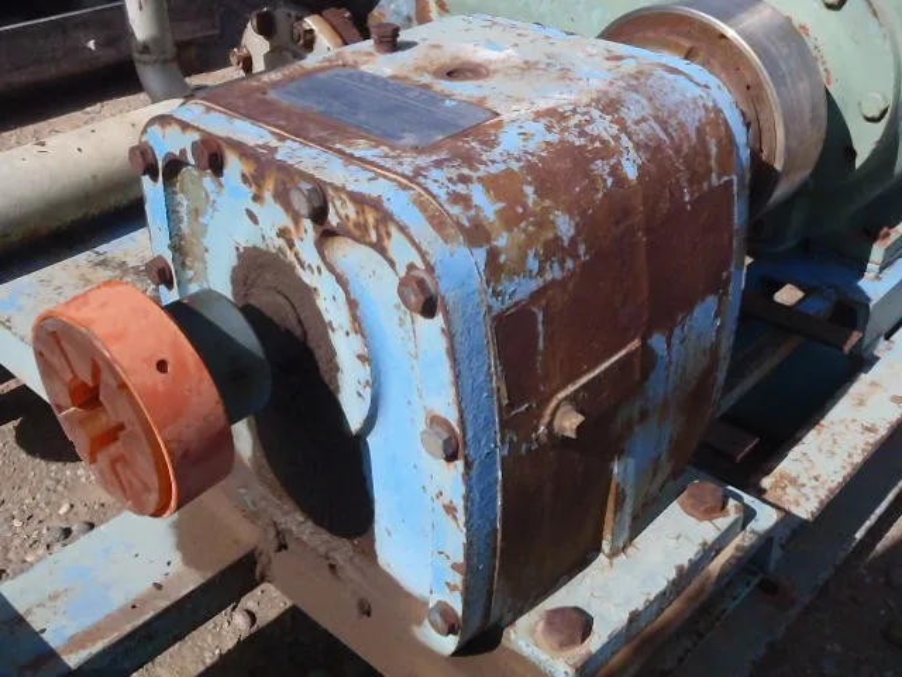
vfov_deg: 37.7
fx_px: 990
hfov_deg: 49.0
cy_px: 338
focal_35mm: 38
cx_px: 451
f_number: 13
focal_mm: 6.83
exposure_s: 1/640
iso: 800
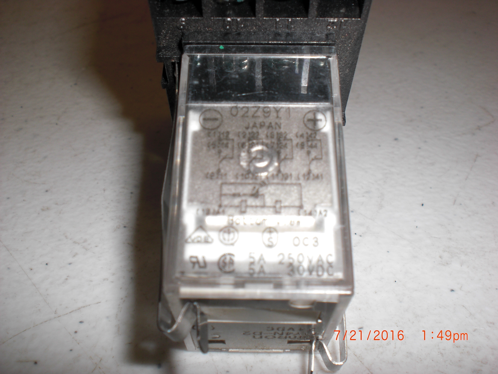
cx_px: 249
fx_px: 547
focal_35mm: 38
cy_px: 187
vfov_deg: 37.7
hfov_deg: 49.0
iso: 64
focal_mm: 6.3
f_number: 5.6
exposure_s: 1/60
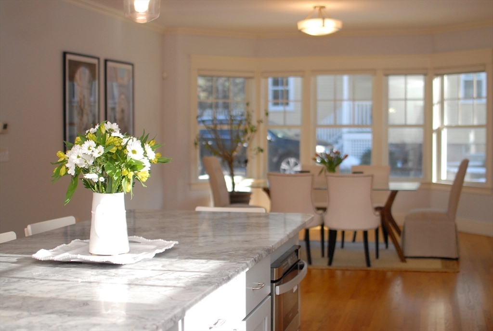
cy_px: 166
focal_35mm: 52
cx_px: 246
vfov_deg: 25.8
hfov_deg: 37.8
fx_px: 720
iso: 400
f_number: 2.5
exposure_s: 1/640
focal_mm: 35
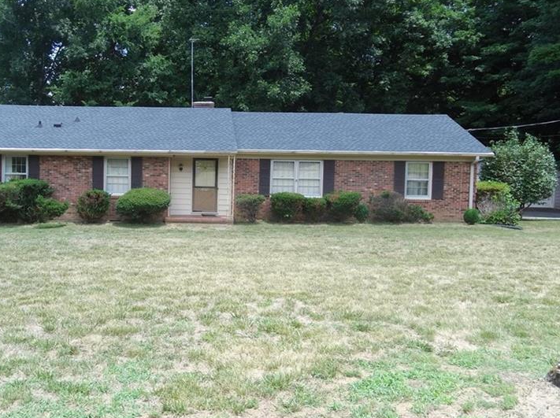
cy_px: 197
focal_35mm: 36
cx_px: 182
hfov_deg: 50.4
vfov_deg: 39.5
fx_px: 582
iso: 100
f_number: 3.5
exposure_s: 1/320
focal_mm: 4.5
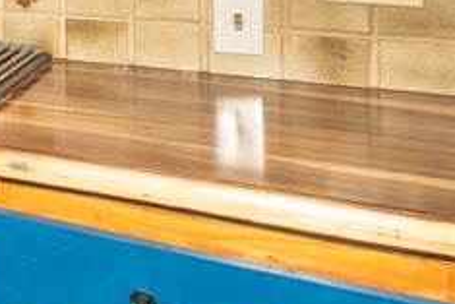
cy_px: 34
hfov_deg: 21.4
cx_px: -367
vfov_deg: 21.8
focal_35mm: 61
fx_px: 771
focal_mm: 14
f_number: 5.6
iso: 100
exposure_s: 1/60
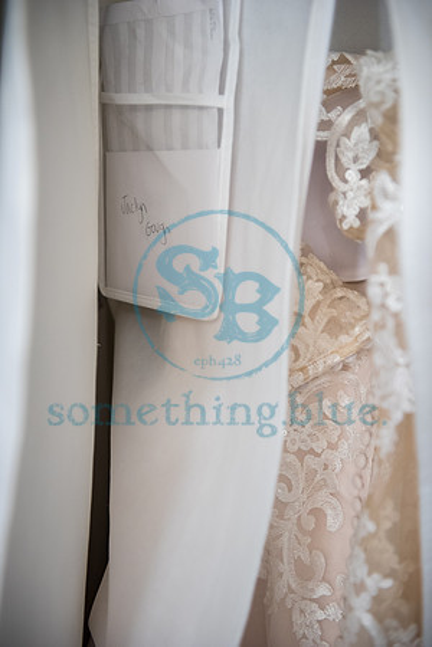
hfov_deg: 26.0
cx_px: 216
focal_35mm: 52
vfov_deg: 38.2
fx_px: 936
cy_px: 324
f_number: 2.8
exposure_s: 1/160
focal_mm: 52
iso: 1600
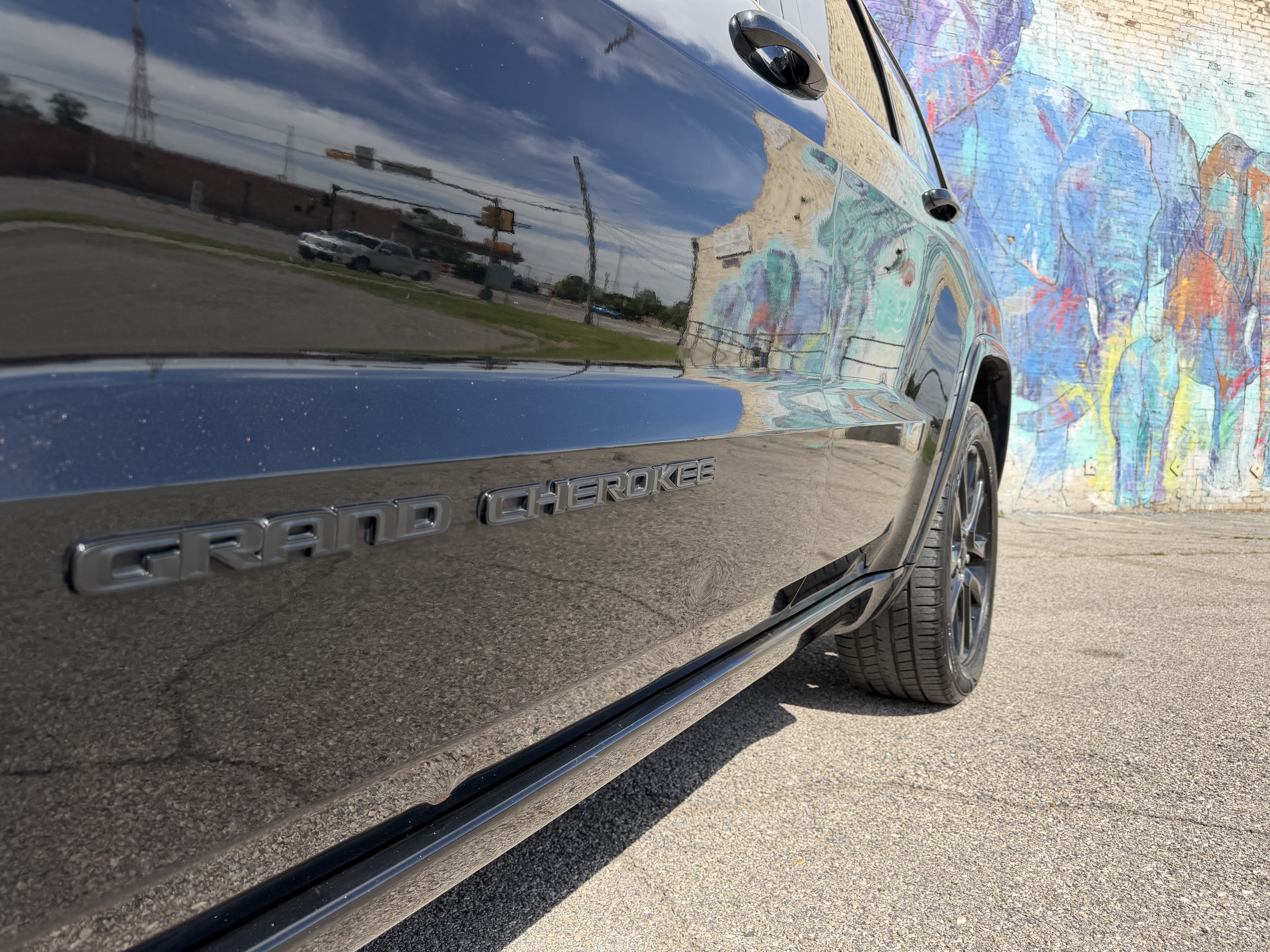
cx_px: 635
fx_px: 881
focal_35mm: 24
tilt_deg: -3.1
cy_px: 476
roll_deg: -0.9
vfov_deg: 56.8
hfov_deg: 71.6
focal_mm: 6.76
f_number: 1.78
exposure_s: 1/2611
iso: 80
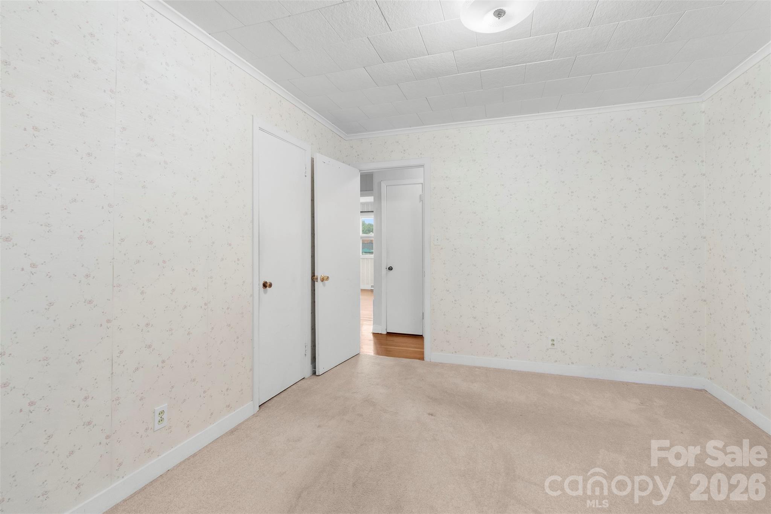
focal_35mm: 16
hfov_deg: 95.0
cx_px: 386
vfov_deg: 72.0
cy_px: 257
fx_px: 353
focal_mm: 11
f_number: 9
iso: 250
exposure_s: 1/2
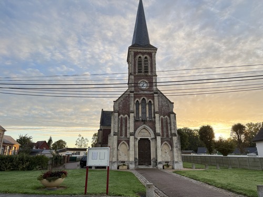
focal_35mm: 24
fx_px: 182
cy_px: 98
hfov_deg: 71.6
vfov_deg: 56.8
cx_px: 132
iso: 100
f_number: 1.78
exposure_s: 1/517
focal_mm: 6.76
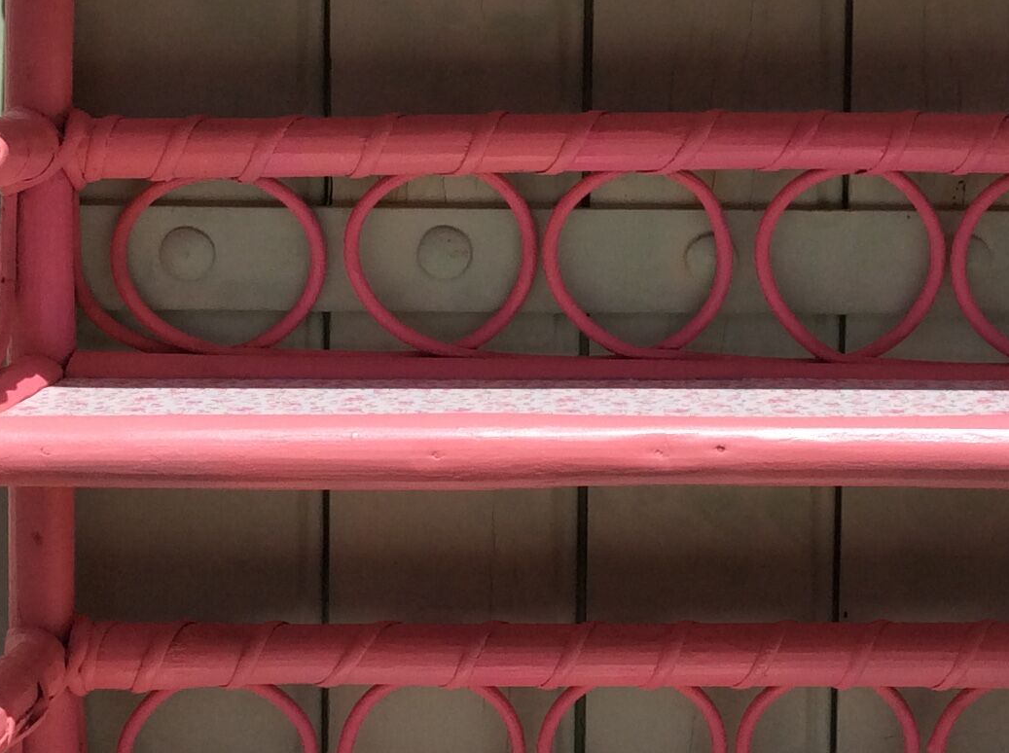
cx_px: 655
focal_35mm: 80
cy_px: 255
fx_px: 2328
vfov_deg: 18.3
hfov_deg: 24.4
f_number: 2.4
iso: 32
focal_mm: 3.3
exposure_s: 1/2725
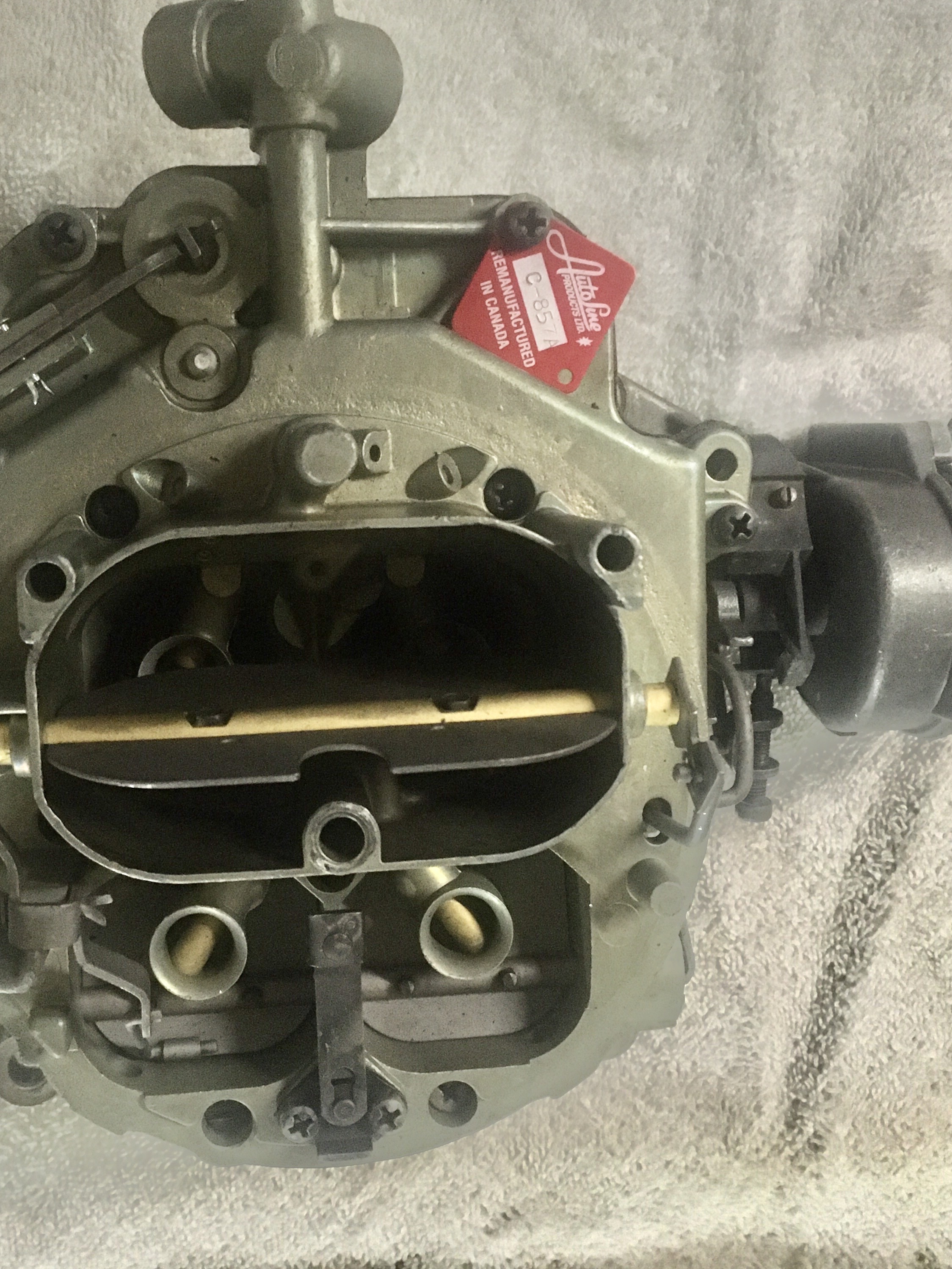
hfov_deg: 36.7
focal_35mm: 39
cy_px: 632
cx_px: 379
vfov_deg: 47.9
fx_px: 1430
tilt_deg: -75.1
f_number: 2.2
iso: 320
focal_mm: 4.15
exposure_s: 1/17
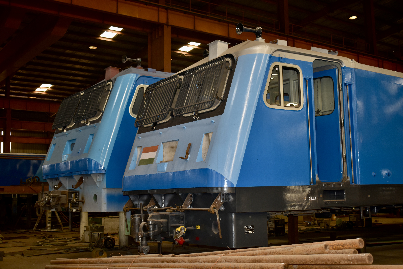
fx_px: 504
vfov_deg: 29.9
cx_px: 202
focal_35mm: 45
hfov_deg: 43.6
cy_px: 134
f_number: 4.2
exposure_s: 1/60
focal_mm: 30
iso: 400
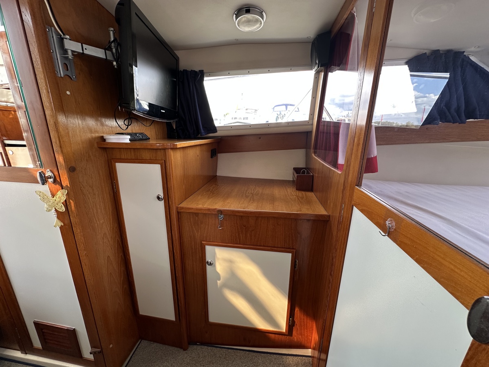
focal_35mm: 14
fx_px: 198
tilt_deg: -16.2
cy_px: 184
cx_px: 244
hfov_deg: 102.1
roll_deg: +0.0
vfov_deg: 85.7
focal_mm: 2.22
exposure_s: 1/99
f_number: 2.2
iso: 125
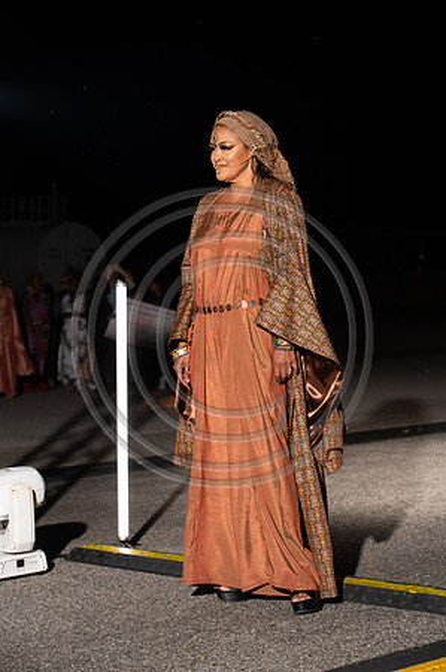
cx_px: 223
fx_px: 1676
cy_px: 336
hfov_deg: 15.2
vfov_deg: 22.6
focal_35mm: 90
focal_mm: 90
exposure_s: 1/200
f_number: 6.3
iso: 1000
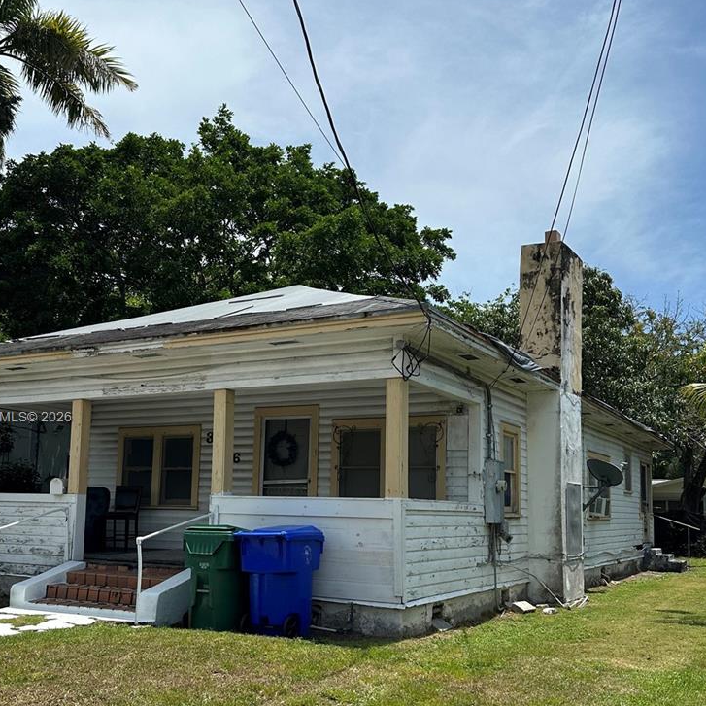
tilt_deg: +6.9
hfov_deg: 47.2
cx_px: 329
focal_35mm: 35
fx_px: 808
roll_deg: -2.1
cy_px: 419
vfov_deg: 47.0
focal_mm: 6.86
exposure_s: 1/7042
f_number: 1.78
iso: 80
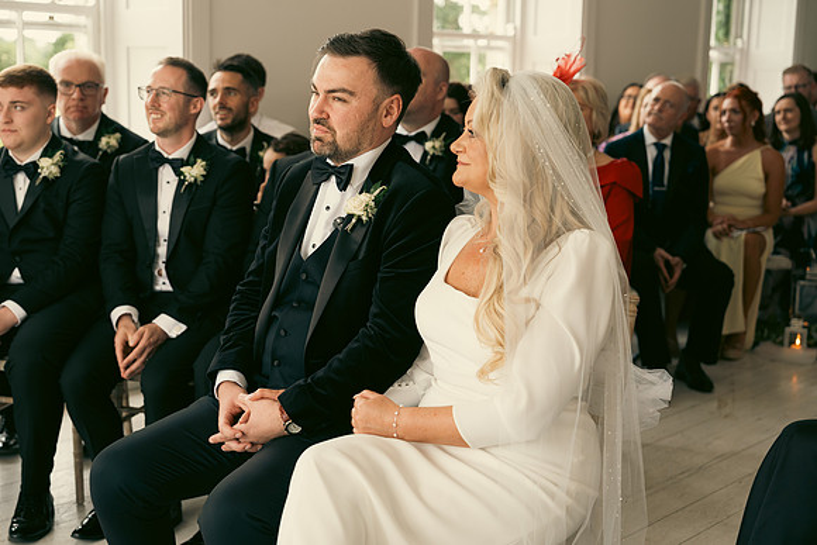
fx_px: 1158
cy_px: 272
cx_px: 408
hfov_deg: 38.9
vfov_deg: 26.5
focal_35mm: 51
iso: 320
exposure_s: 1/160
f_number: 3.5
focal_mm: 51
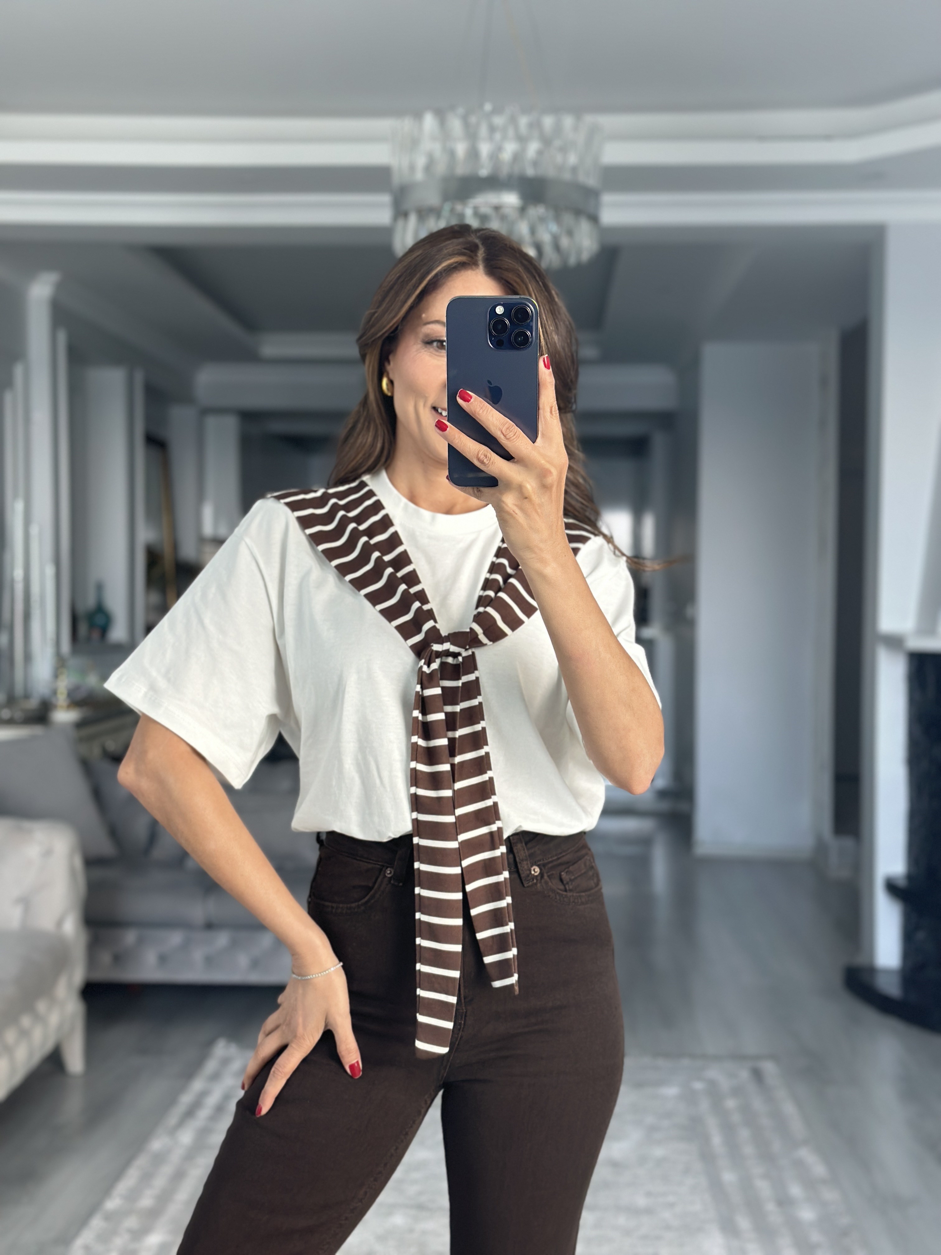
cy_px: 628
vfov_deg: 39.7
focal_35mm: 48
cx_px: 470
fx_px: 1740
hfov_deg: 30.3
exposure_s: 1/118
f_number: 1.78
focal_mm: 6.86
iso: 125
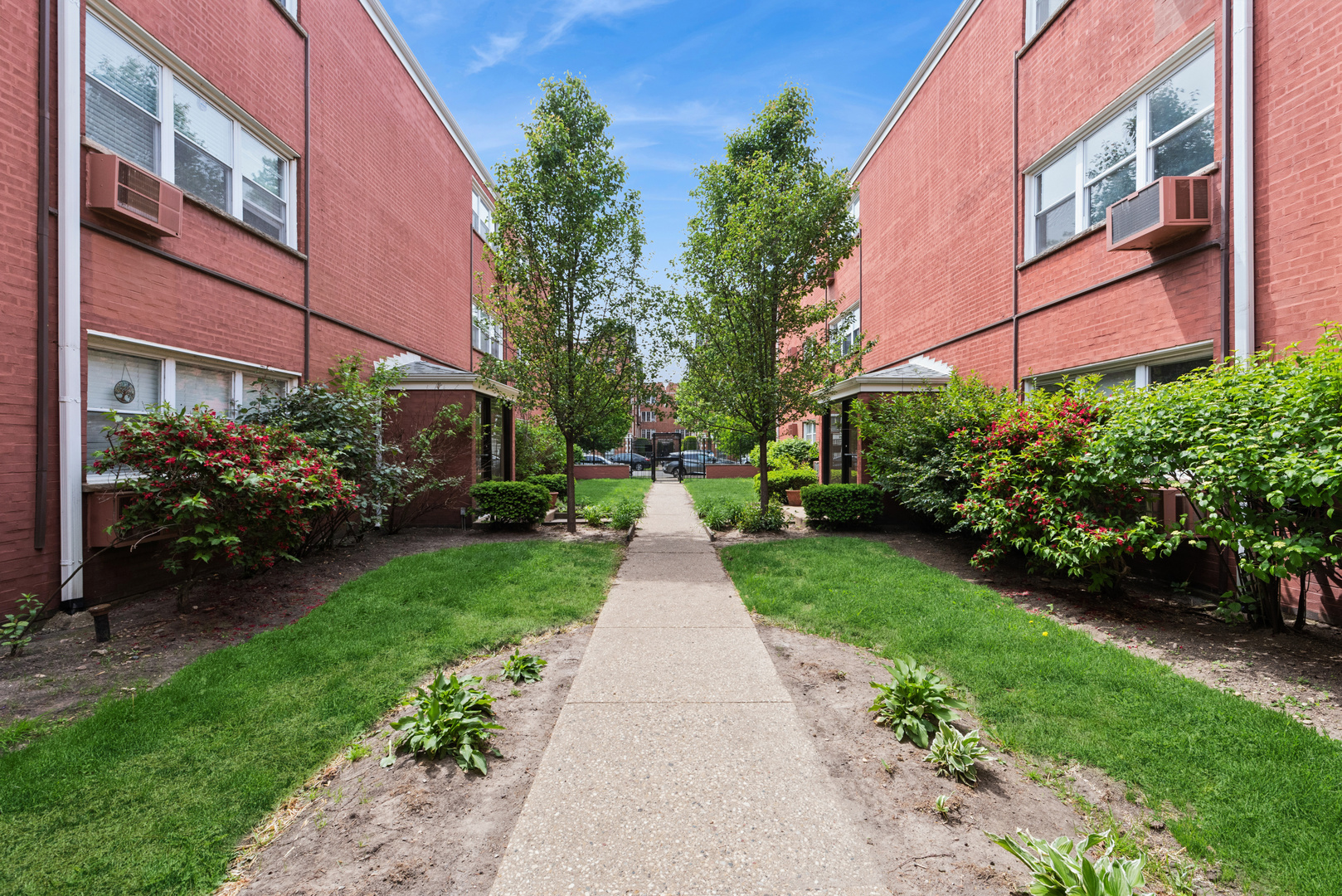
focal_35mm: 15
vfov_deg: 77.4
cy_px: 448
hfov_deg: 100.4
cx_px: 671
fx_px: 559
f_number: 11
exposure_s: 1/125
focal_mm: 15
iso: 400
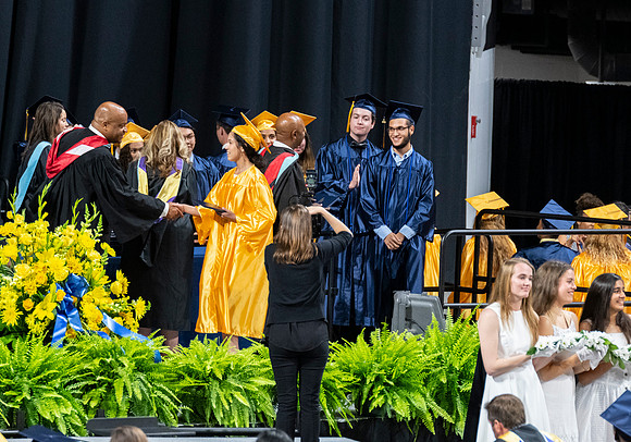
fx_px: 6187
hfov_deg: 5.8
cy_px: 230
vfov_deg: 4.1
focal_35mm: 348
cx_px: 395
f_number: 4
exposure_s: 1/200
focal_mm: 200
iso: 2000
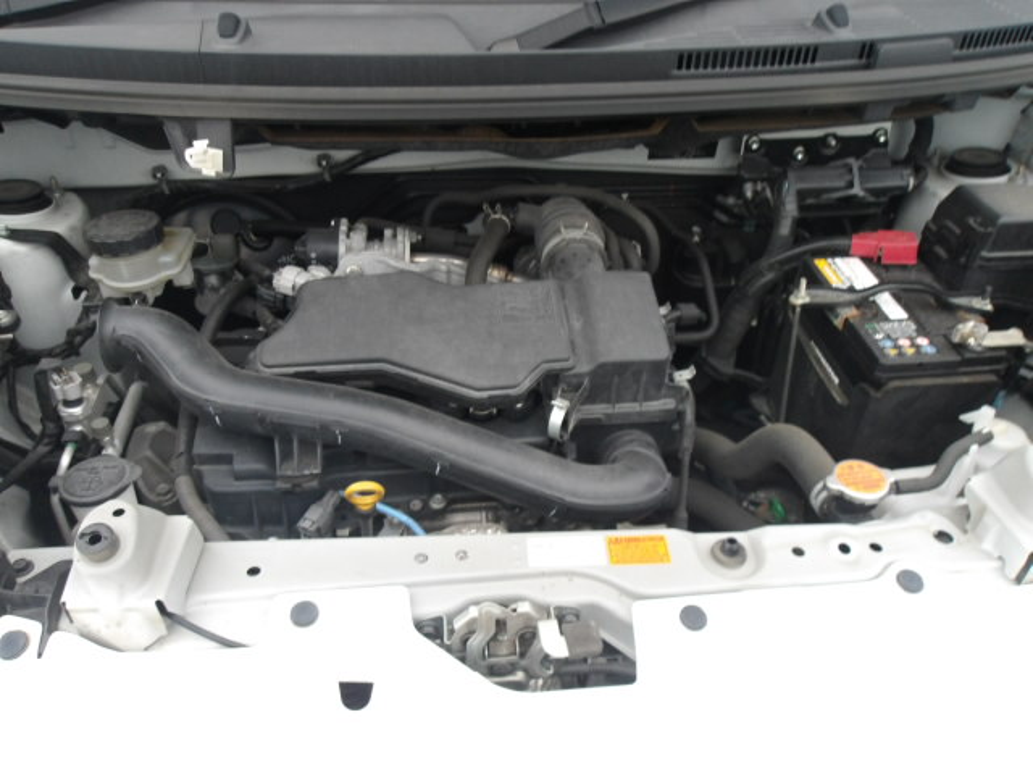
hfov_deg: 65.3
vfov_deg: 51.4
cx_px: 516
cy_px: 388
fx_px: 806
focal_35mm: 27
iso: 402
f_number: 10.4
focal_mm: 4.9
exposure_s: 1/60
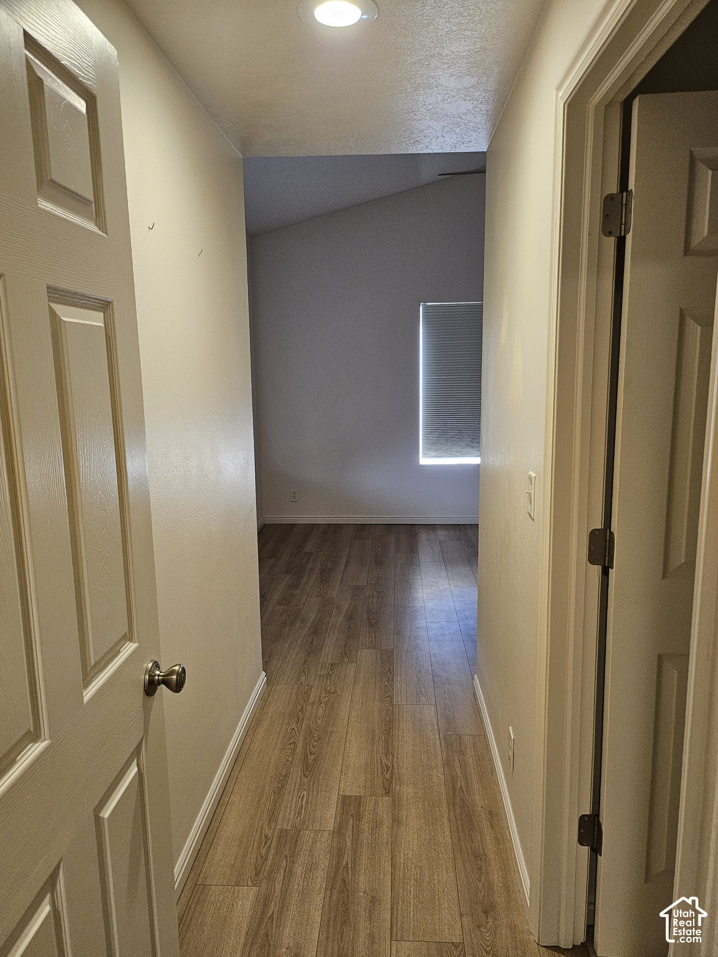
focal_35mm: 24
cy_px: 478
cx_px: 359
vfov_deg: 71.6
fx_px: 664
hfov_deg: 56.8
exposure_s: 1/120
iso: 500
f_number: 1.8
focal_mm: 5
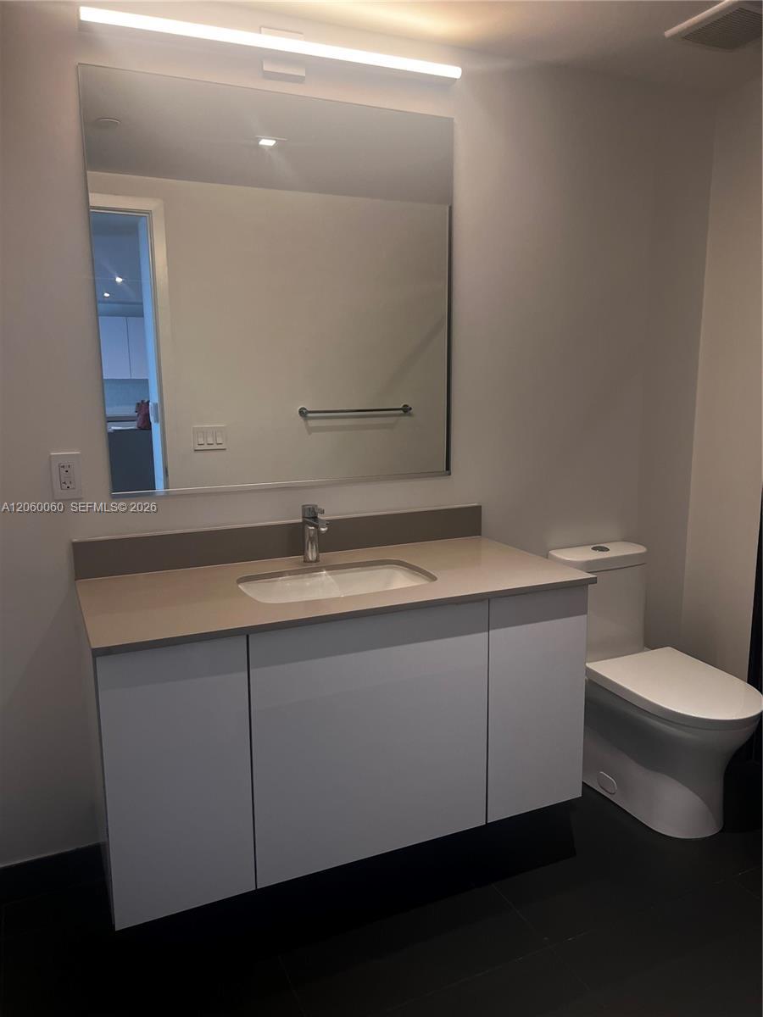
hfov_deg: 53.1
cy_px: 508
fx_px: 764
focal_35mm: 26
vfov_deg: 67.3
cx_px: 382
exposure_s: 1/120
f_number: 1.5
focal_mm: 5.7
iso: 125
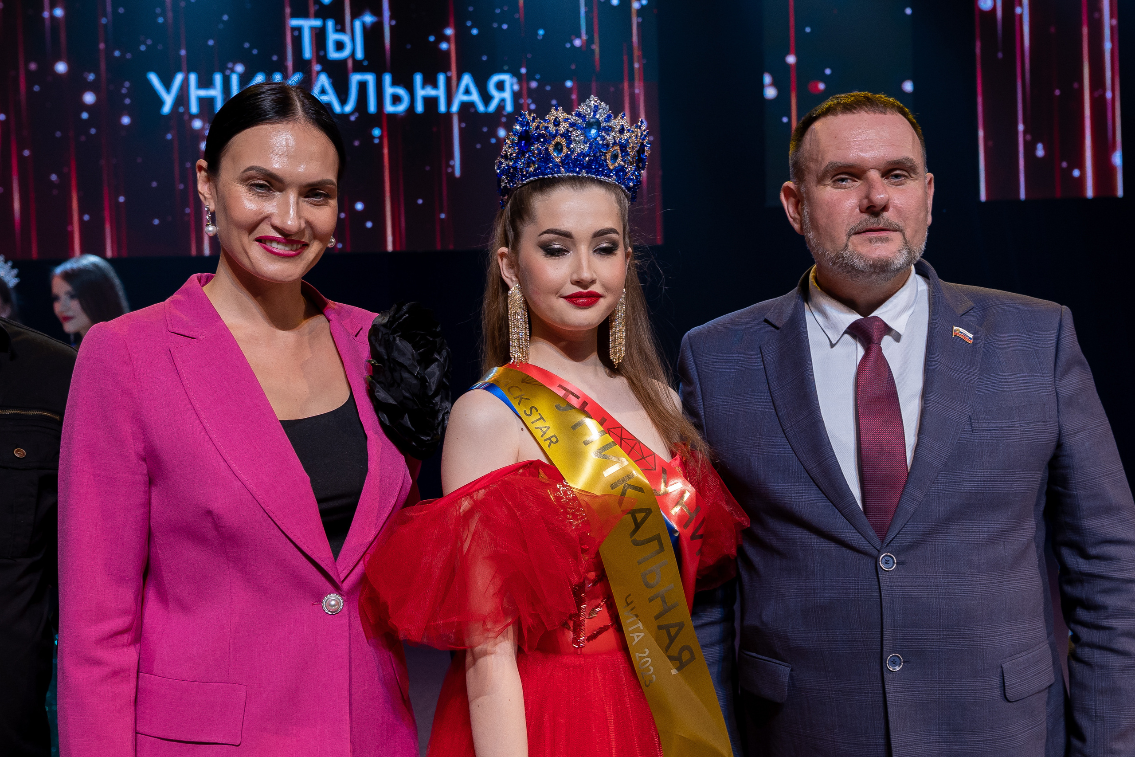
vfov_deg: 34.0
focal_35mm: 39
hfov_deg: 49.2
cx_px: 586
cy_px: 346
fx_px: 1239
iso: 500
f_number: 3.2
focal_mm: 24
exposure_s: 1/160
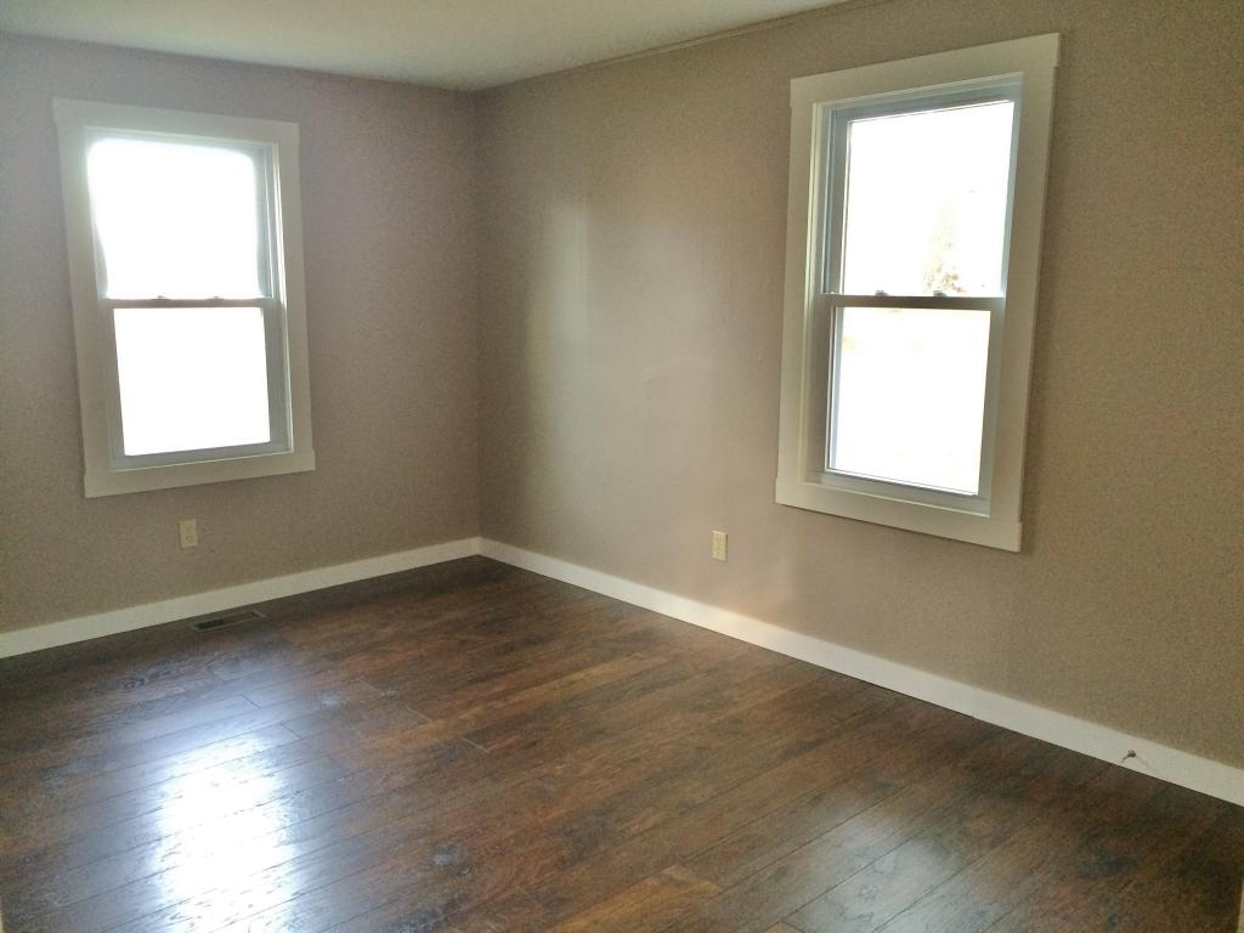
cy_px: 466
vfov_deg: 48.2
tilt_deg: -11.8
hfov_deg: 61.7
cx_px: 622
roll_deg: +0.5
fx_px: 1042
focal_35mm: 29
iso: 160
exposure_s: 1/30
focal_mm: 4.15
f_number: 2.2
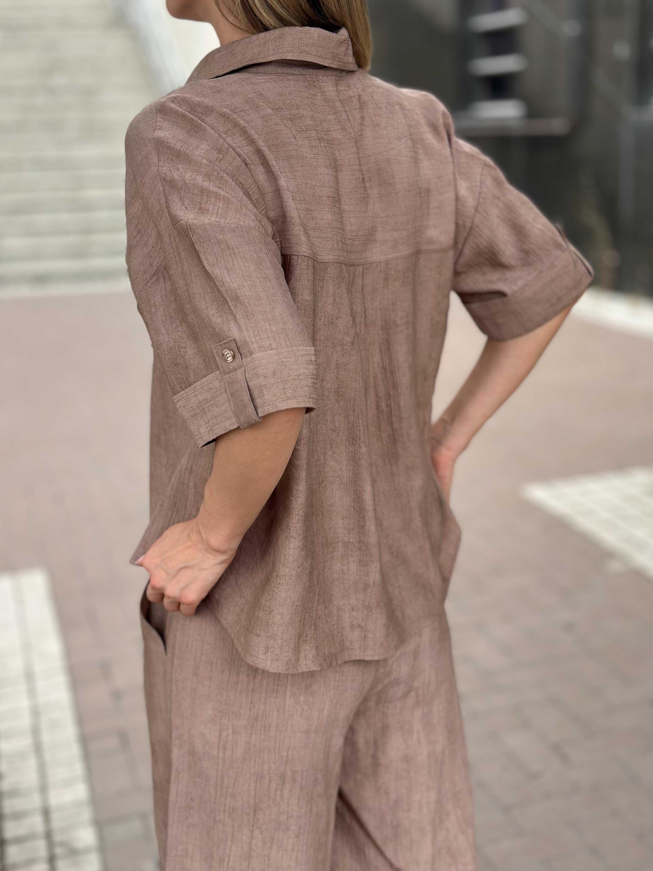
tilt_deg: -13.6
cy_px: 406
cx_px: 330
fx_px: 1308
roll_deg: +0.8
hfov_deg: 28.0
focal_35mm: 52
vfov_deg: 36.8
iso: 80
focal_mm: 6.86
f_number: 1.78
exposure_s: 1/1019
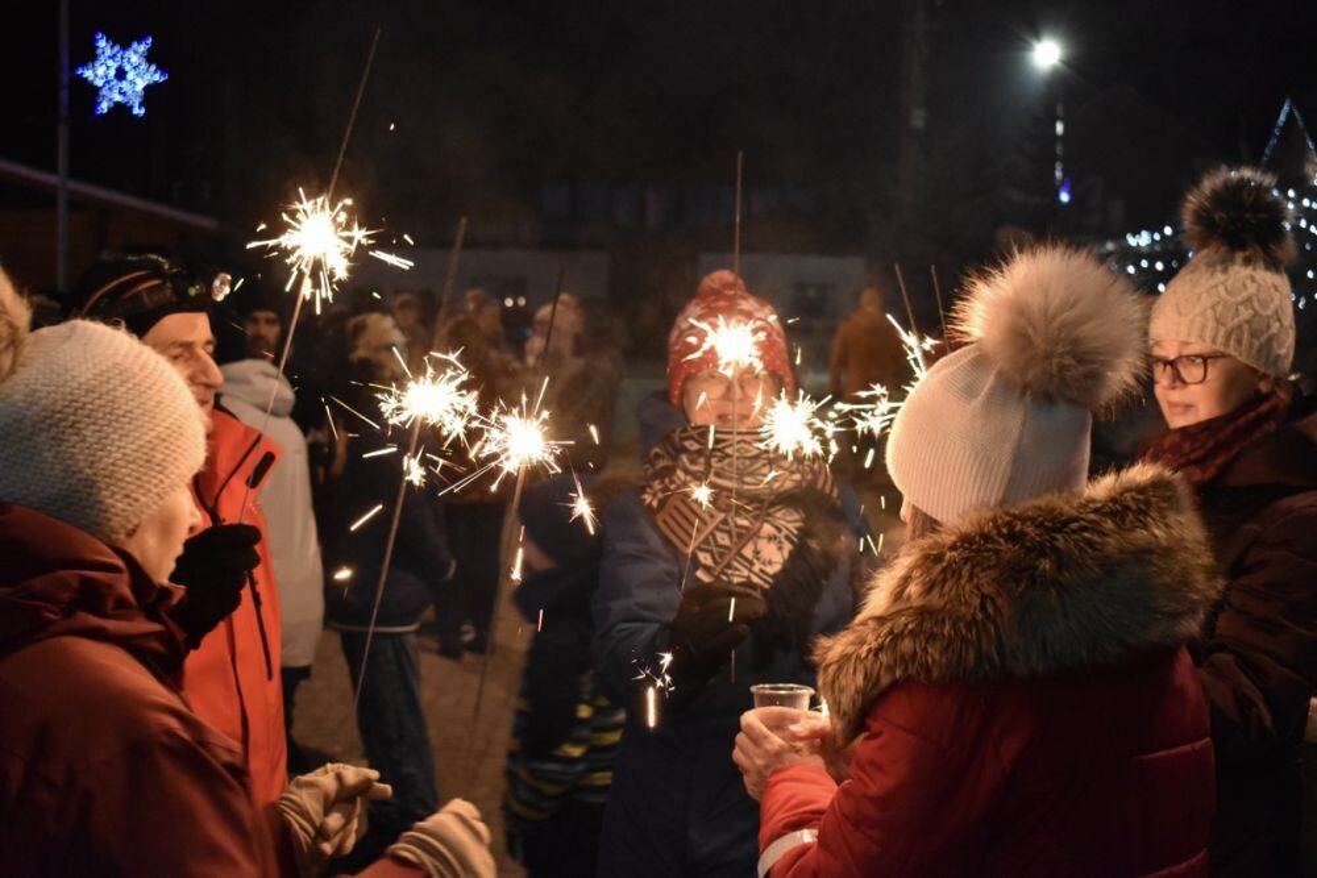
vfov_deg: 26.5
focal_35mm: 51
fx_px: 1866
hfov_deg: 38.9
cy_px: 439
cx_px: 658
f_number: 4.5
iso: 4000
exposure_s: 1/50
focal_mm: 34
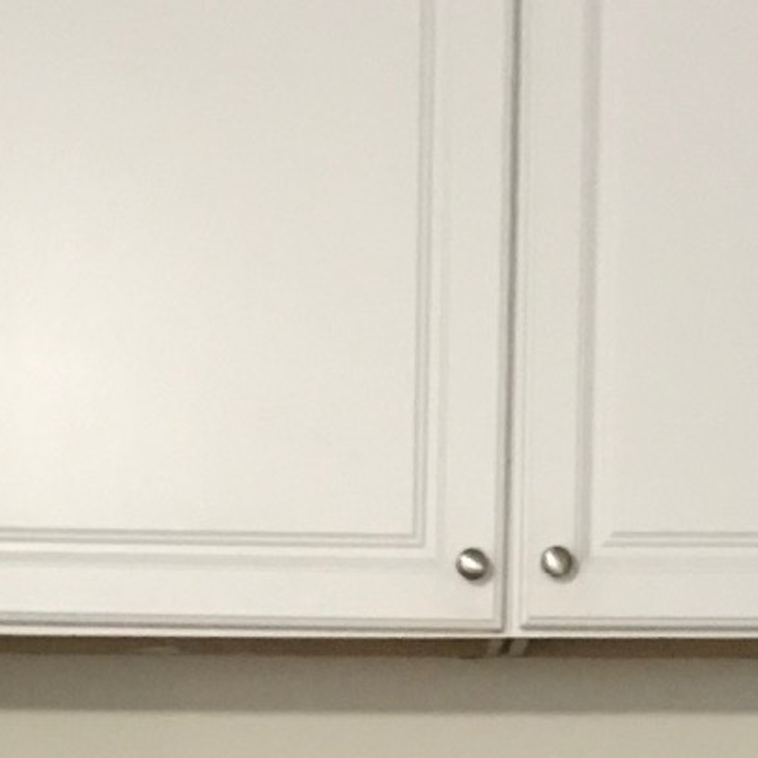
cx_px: 379
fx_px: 3047
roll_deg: +0.2
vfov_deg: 13.1
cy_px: 1273
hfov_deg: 14.2
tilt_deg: -6.0
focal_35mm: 123
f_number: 1.8
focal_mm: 3.99
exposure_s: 1/5
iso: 100
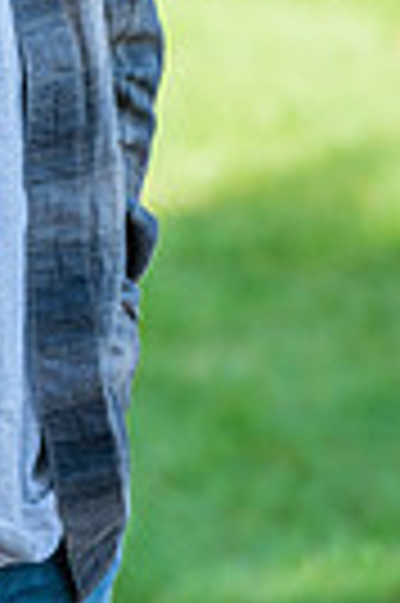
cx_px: -182
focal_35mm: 671
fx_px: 11211
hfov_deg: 2.0
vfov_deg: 3.1
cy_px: -279
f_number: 6.3
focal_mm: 200
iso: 100
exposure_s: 1/125
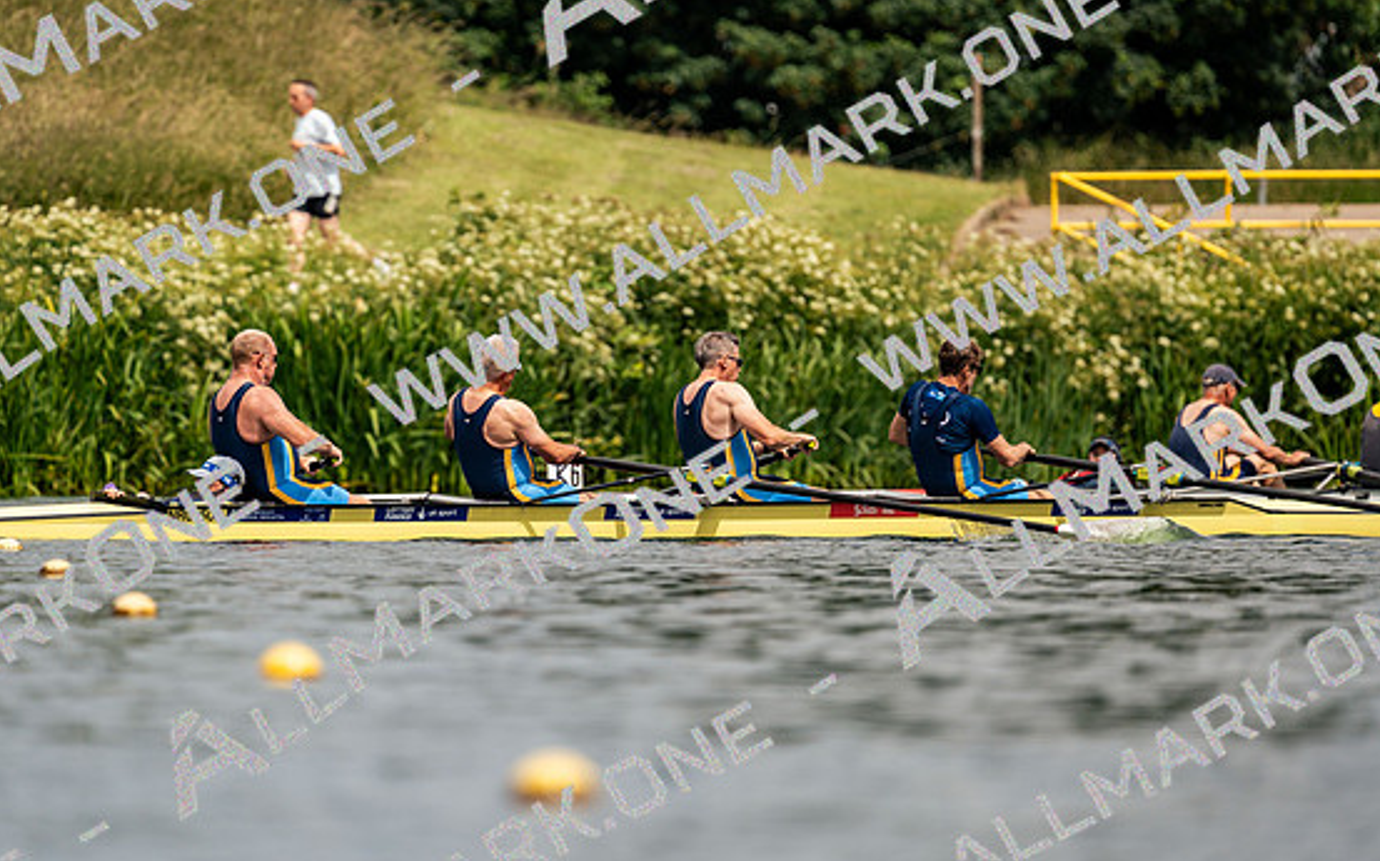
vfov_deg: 2.0
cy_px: 433
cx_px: 676
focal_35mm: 642
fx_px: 24133
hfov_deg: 3.3
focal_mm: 600
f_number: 6.3
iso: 200
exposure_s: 1/2000
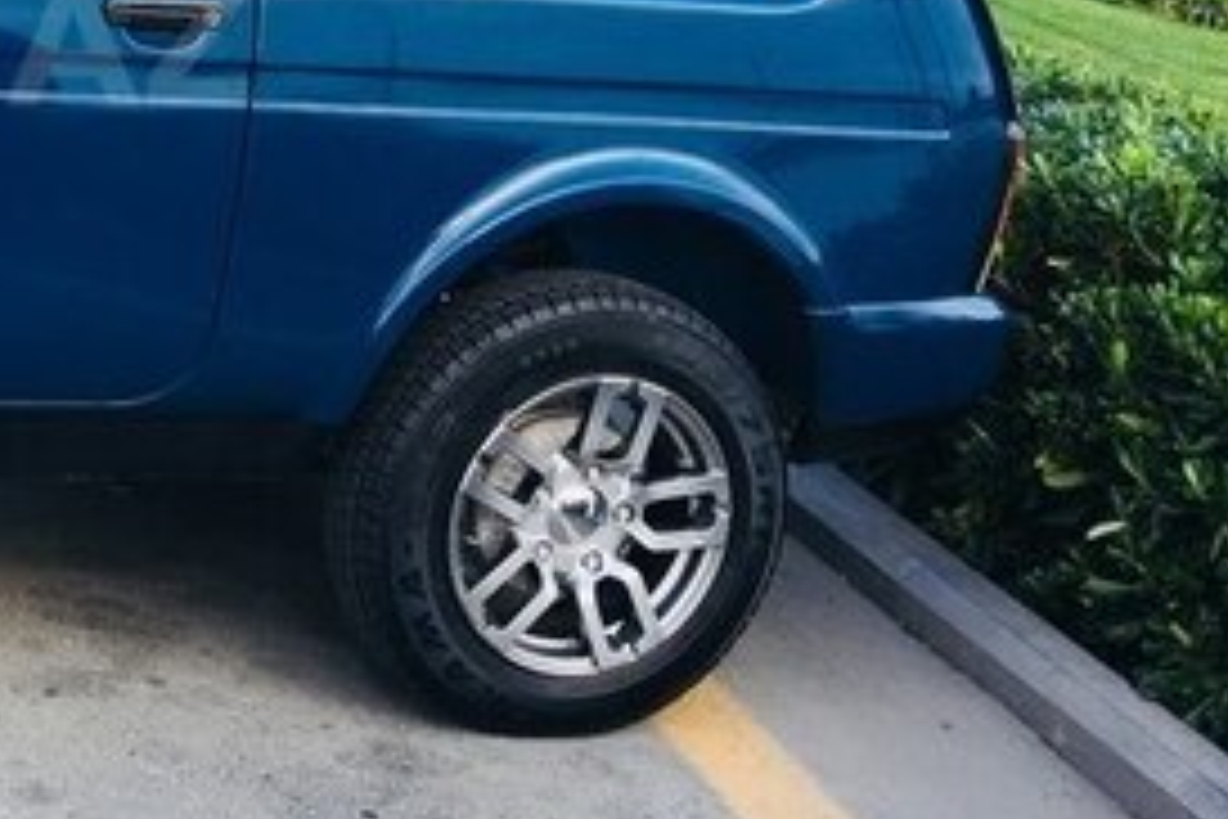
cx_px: -211
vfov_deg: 18.3
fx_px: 2490
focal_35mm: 73
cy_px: 38
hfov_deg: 25.2
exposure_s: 1/280
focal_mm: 4.15
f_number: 2.2
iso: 25
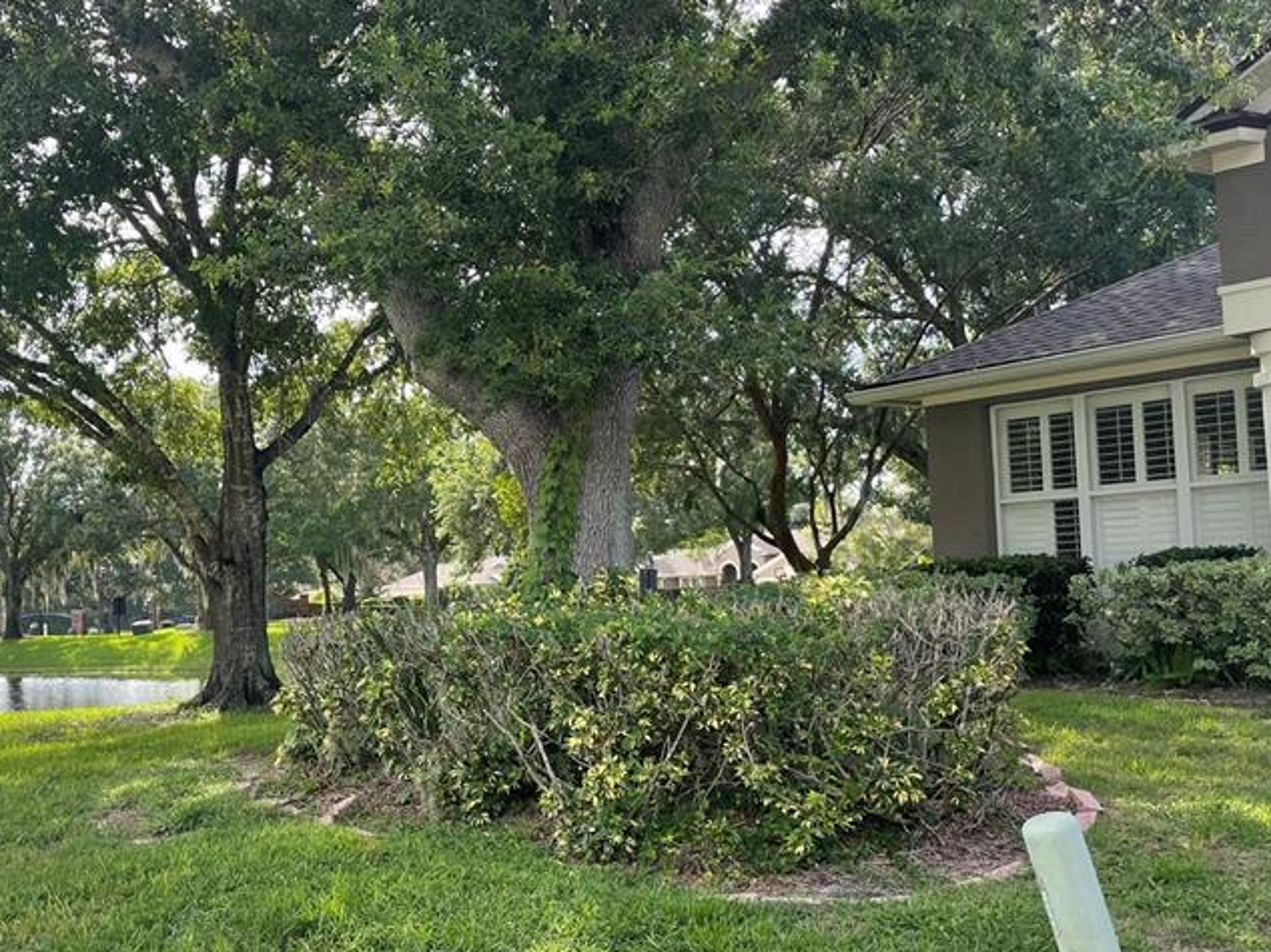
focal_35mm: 42
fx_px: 1542
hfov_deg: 44.0
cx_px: 391
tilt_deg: +2.7
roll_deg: +2.1
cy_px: 513
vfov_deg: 34.3
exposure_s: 1/504
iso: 32
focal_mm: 4.2
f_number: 1.6
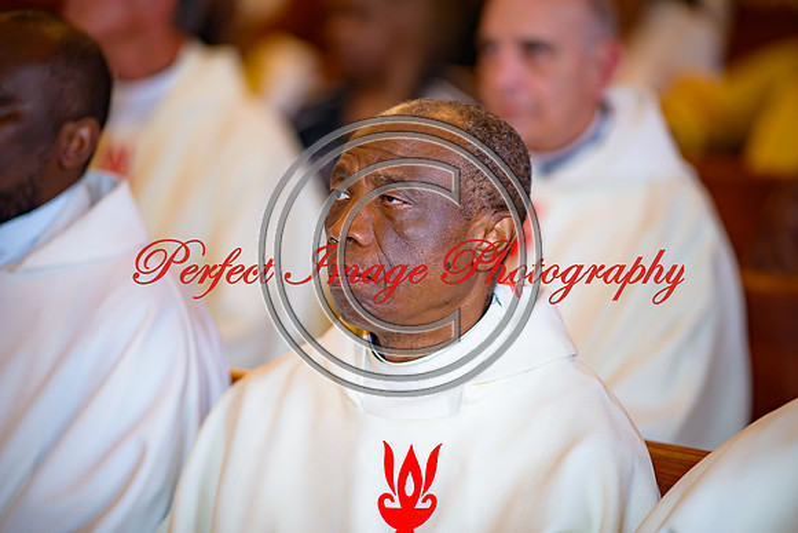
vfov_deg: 13.0
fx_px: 2328
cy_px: 266
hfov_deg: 19.5
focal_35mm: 105
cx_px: 399
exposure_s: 1/125
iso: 180
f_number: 1.4
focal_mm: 105
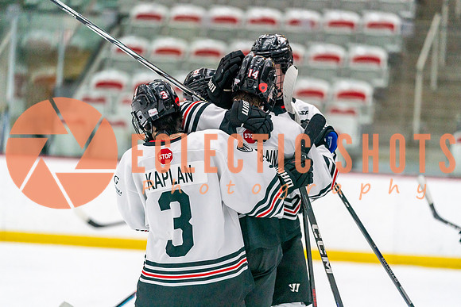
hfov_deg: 10.6
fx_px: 2485
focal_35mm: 194
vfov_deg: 7.1
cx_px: 230
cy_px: 154
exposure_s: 1/1250
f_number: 2.8
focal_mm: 194
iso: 3200
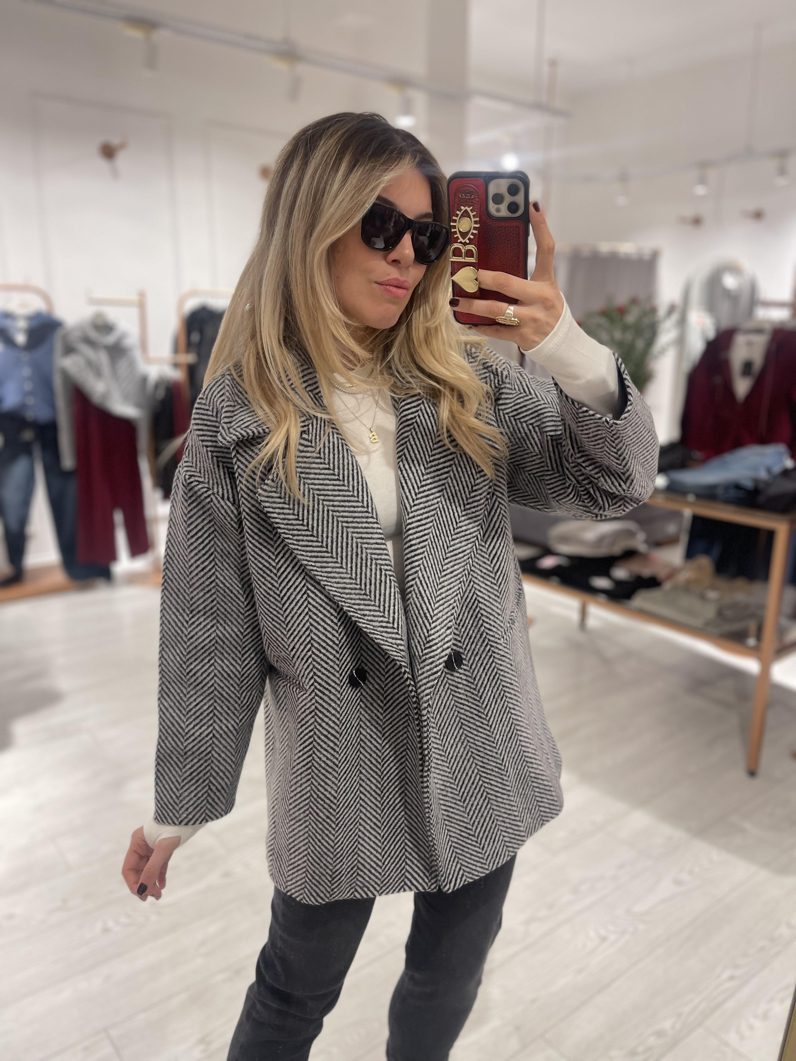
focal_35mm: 26
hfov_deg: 53.1
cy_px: 530
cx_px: 398
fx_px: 797
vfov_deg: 67.3
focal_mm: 5.1
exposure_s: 1/50
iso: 64
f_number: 1.6
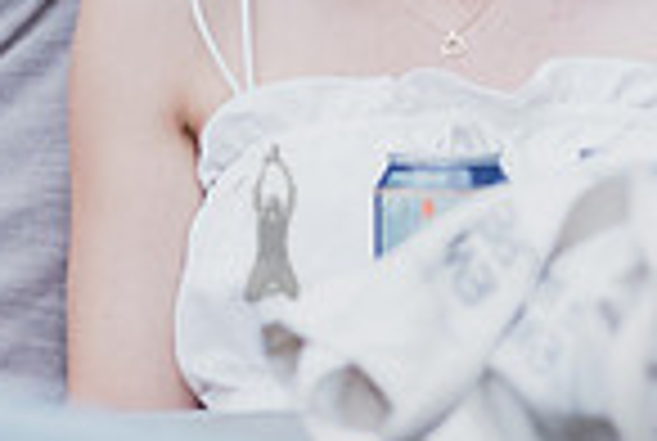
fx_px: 13222
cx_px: 292
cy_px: 23
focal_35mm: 723
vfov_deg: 1.9
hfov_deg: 2.8
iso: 2000
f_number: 4
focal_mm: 135
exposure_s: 1/320
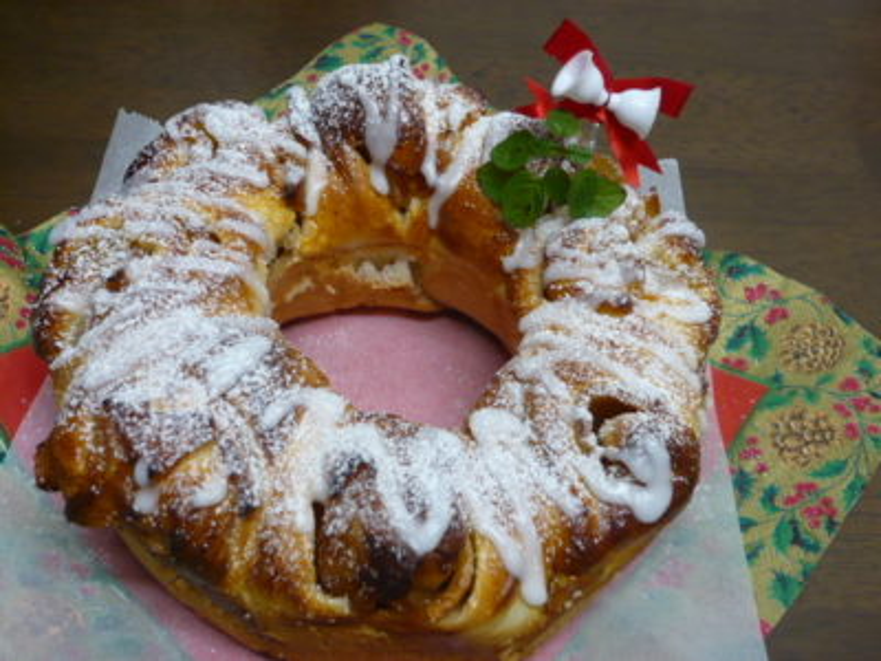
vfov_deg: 36.0
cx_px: 440
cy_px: 330
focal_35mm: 40
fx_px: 1018
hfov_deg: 46.8
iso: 200
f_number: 3.3
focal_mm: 6.6
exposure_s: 1/13
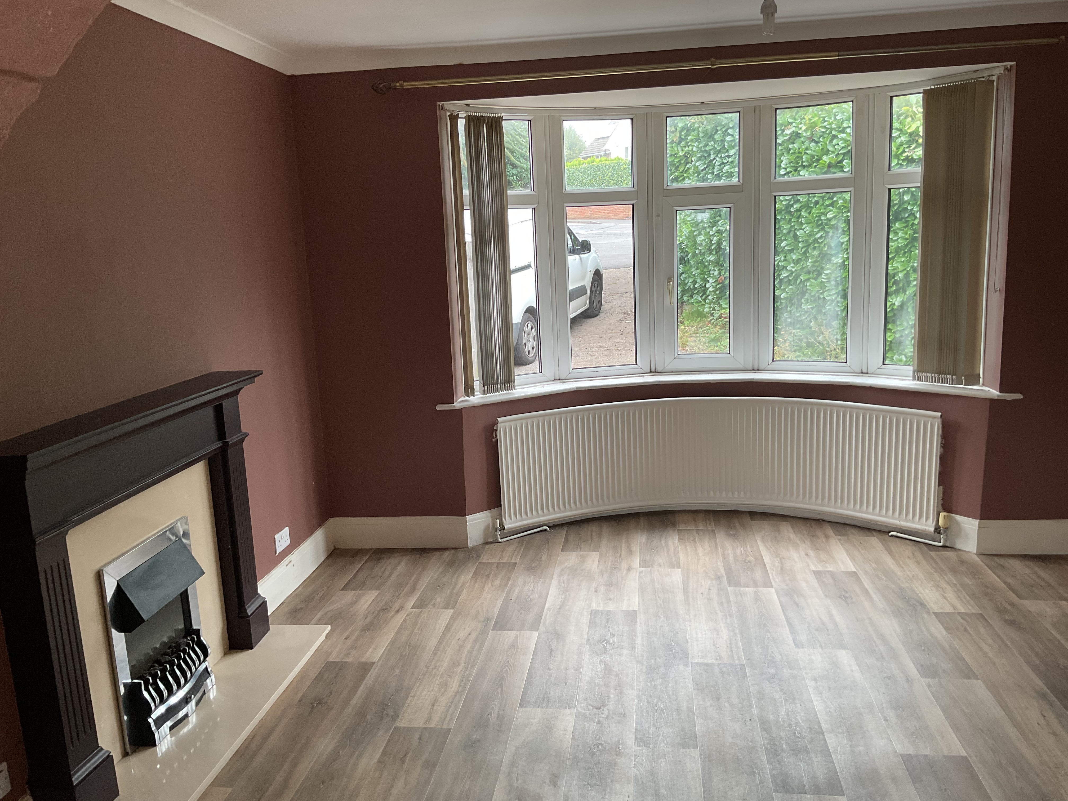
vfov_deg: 48.2
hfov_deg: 61.7
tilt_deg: -10.7
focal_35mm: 29
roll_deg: +2.4
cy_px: 400
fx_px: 895
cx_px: 534
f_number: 1.8
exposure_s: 1/120
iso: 64
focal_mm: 3
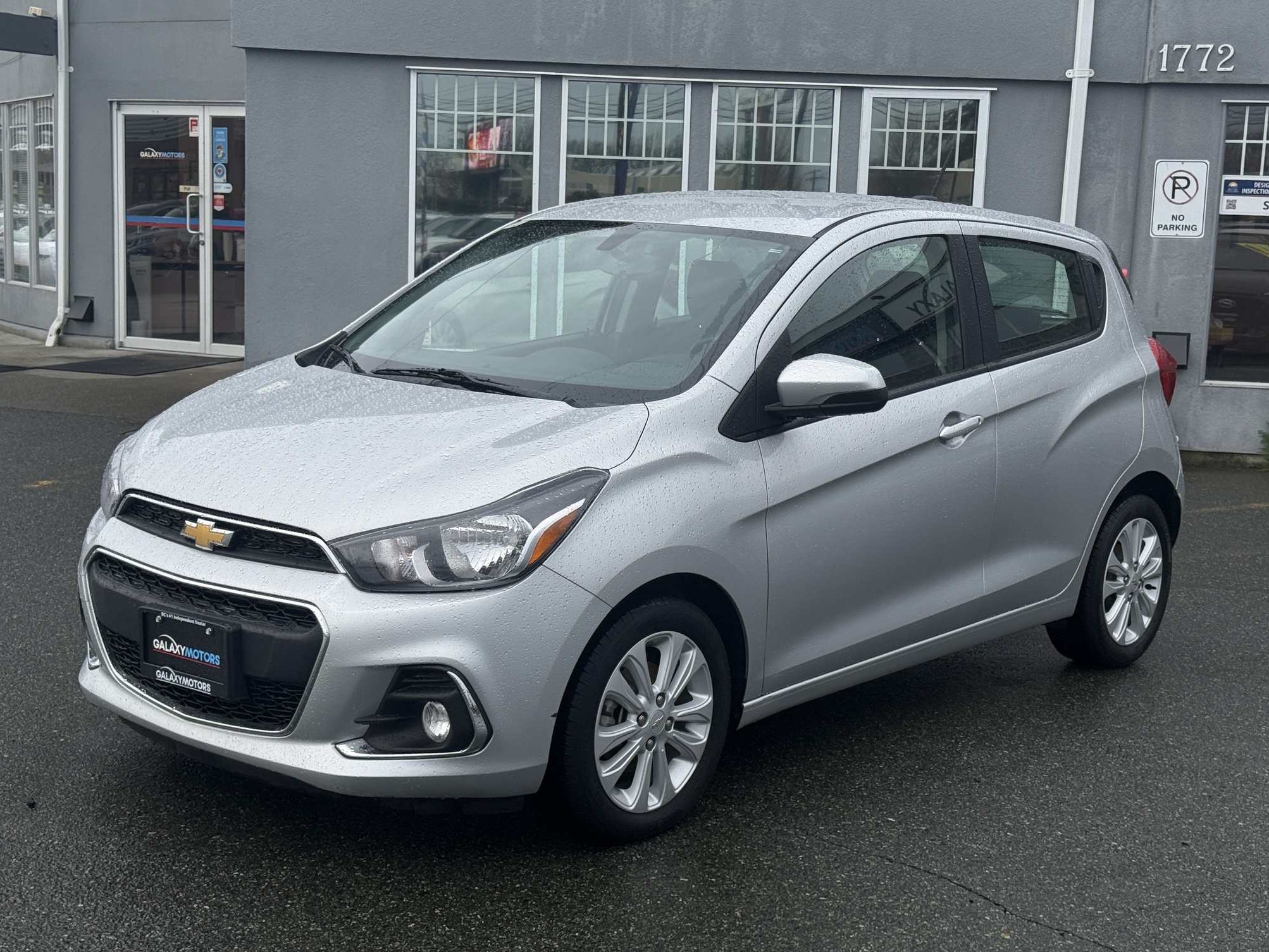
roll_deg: -1.7
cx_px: 623
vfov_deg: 29.7
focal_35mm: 49
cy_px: 473
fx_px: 1797
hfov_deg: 38.9
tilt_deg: -7.2
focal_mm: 6.76
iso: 64
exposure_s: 1/1133
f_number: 1.78
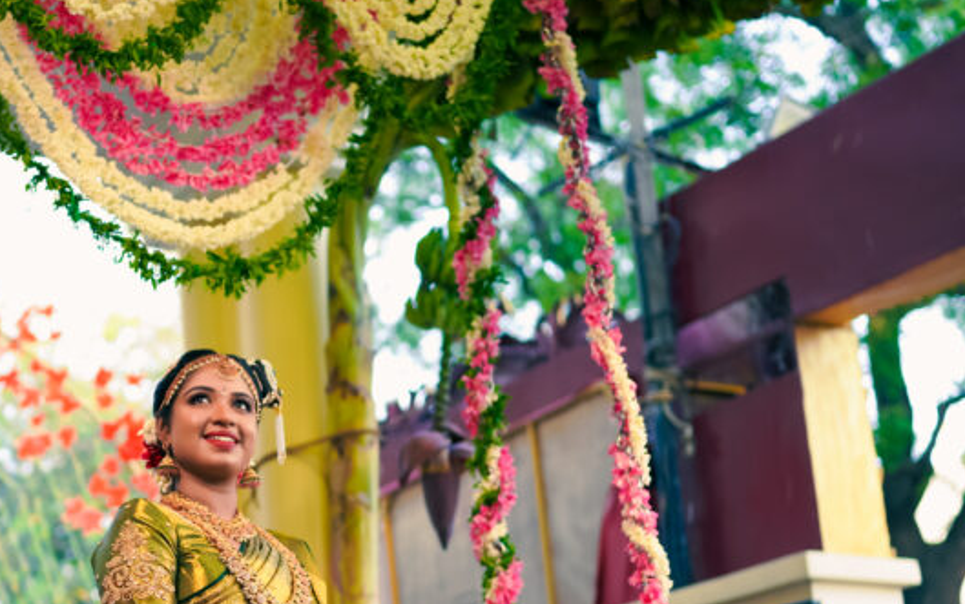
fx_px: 1815
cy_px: 581
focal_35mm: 69
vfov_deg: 18.5
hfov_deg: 29.0
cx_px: 177
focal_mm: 35
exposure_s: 1/200
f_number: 1.6
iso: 100
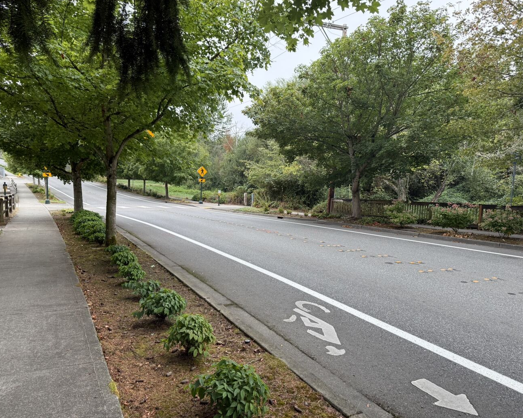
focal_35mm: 26
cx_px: 265
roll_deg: -1.5
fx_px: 403
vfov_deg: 54.9
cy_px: 212
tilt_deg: -3.8
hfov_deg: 66.0
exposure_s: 1/742
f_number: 1.78
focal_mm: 6.76
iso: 100
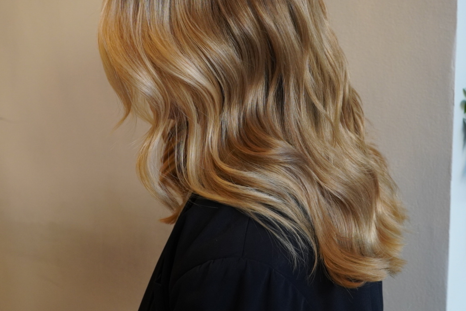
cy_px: 91
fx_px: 712
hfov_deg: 36.1
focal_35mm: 55
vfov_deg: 24.5
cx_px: 274
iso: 1000
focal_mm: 24
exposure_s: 1/100
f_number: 4.5
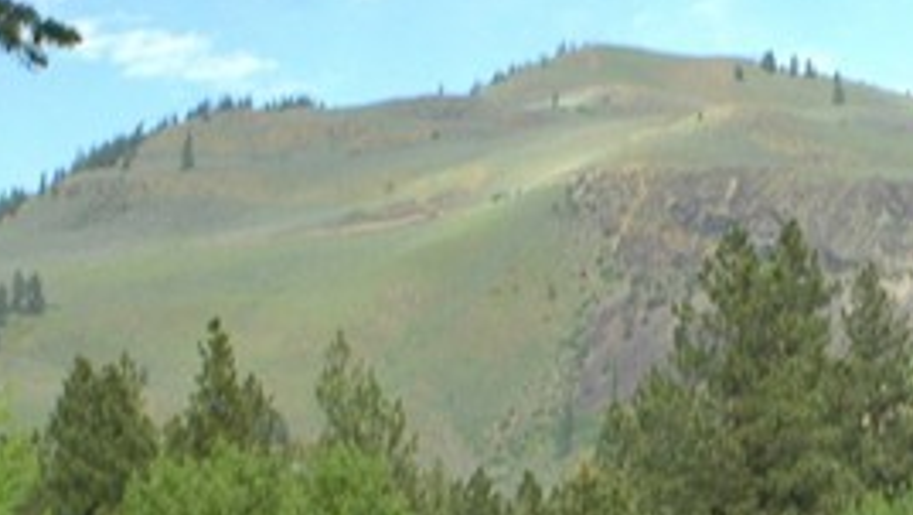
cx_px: 850
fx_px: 4311
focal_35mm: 178
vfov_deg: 6.8
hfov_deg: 12.0
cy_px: 498
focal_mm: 28
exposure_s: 1/125
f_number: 5.6
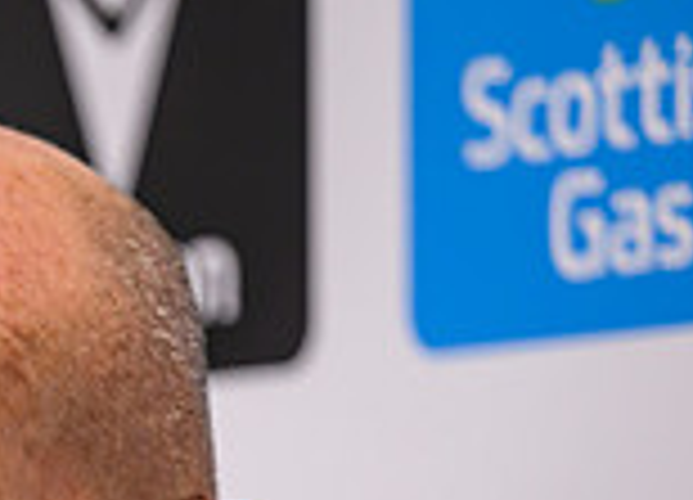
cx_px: -393
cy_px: 899
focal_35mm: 584
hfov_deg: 3.4
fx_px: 11530
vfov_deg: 2.5
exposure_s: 1/160
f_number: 2.8
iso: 1250
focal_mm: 145
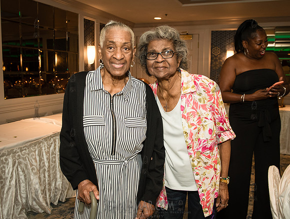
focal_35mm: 34
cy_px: 104
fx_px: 287
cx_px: 142
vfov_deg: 41.7
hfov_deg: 53.6
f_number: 3.5
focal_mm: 26
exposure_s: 1/160
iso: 1600
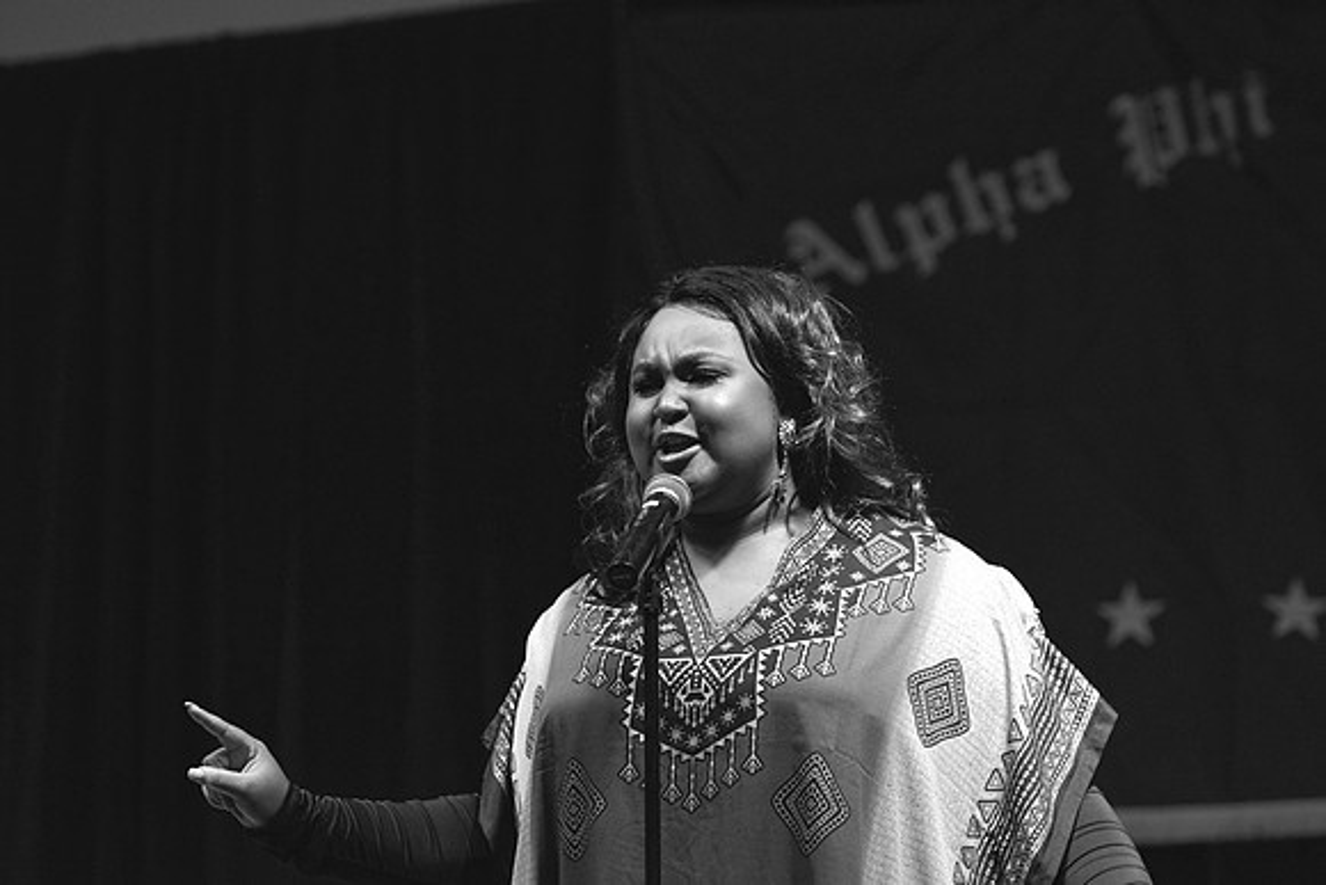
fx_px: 6908
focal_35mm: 188
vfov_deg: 7.3
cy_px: 442
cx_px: 663
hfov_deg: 11.0
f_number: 2.8
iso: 400
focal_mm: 125
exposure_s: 1/160
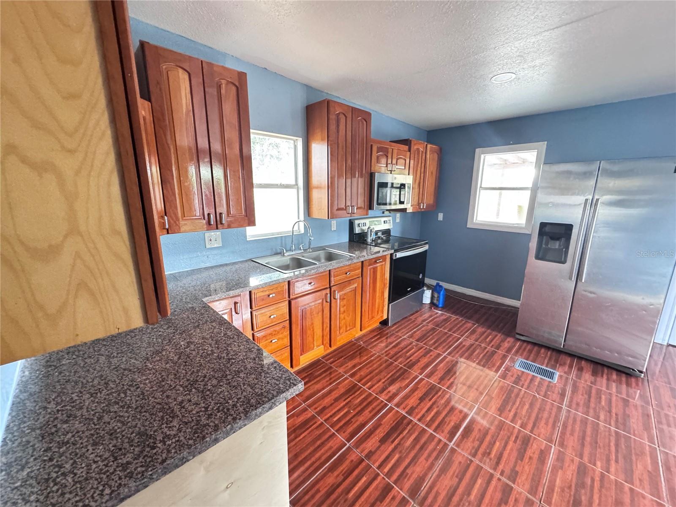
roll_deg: -1.3
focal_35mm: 14
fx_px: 273
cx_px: 338
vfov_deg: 85.7
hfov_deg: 102.1
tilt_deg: -13.8
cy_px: 254
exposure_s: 1/40
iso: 800
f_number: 2.2
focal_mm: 2.22
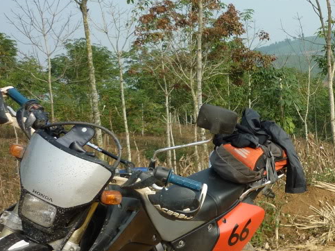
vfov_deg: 21.0
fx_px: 677
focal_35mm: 70
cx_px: 309
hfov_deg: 26.7
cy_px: 145
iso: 80
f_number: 2.8
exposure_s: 1/640
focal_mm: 5.5
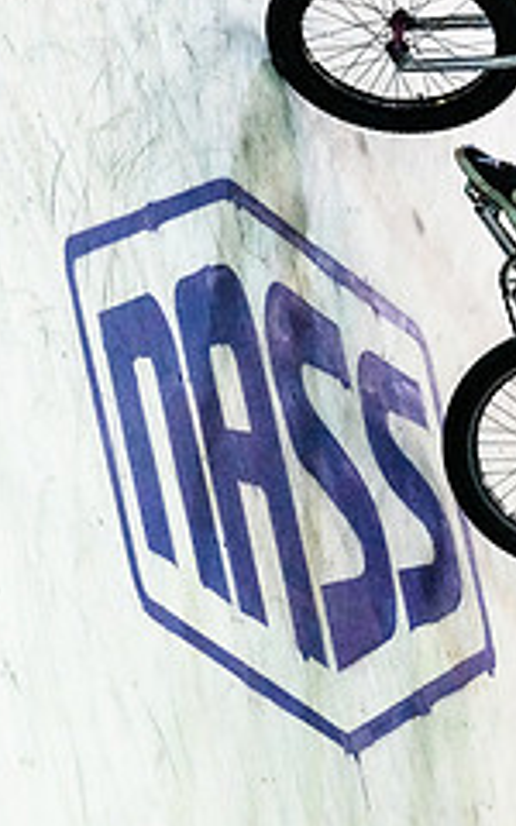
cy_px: 425
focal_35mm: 437
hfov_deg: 3.0
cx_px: 612
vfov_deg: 4.8
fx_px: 9833
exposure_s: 1/1600
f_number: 2.8
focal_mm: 160
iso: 4000
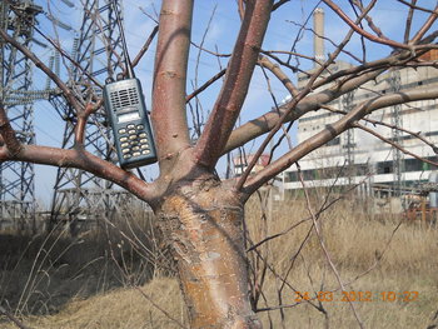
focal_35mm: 41
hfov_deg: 45.7
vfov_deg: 35.2
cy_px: 164
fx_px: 519
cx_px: 219
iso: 80
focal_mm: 6.72
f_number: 5.5
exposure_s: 1/320
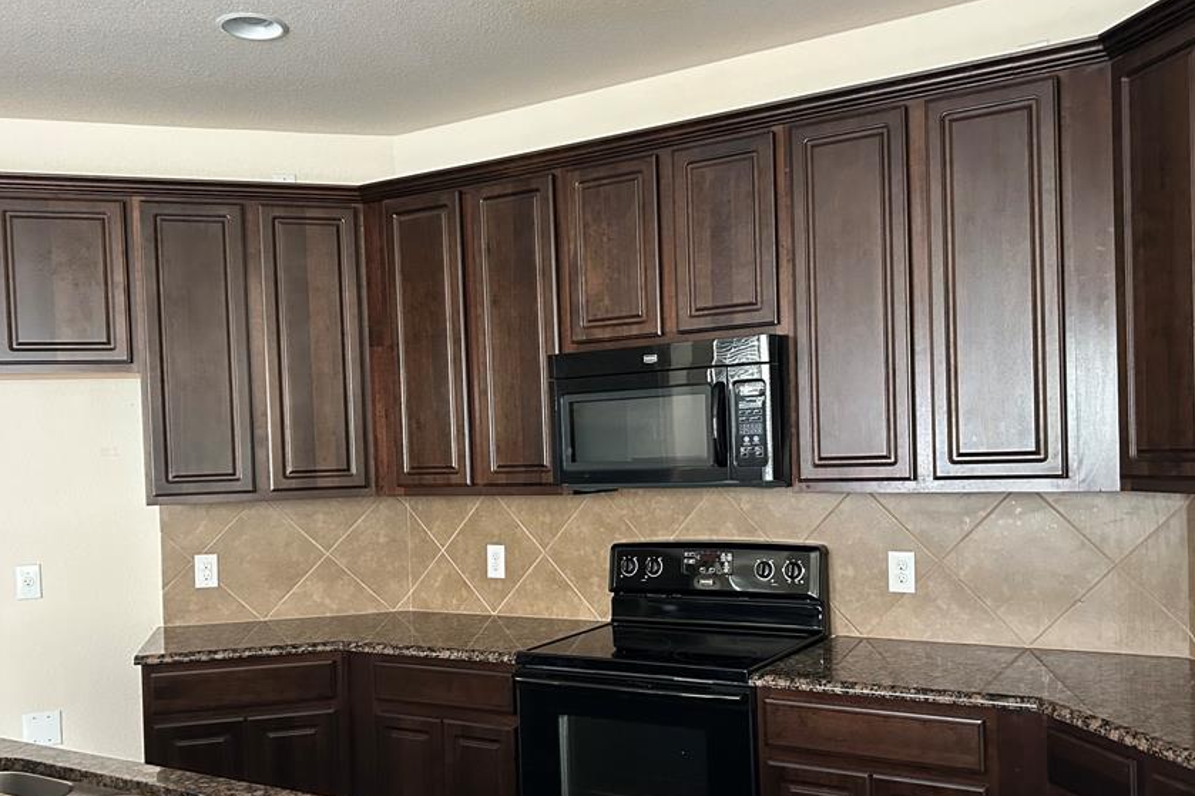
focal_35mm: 33
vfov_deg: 39.8
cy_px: 464
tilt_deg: -1.4
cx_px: 614
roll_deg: +1.8
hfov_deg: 57.2
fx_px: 1095
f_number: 1.5
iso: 500
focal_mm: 5.7
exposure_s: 1/60
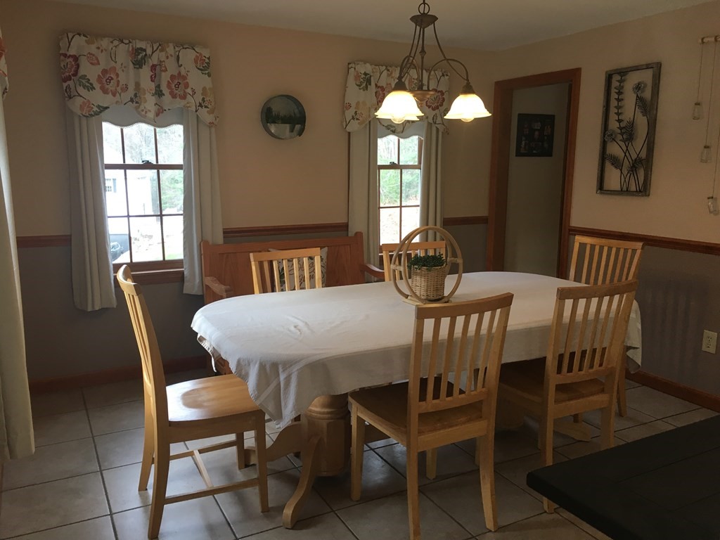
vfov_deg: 48.2
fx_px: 603
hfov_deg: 61.7
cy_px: 270
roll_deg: -0.1
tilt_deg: -10.1
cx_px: 360
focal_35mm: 29
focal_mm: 4.15
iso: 32
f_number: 2.2
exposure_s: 1/30
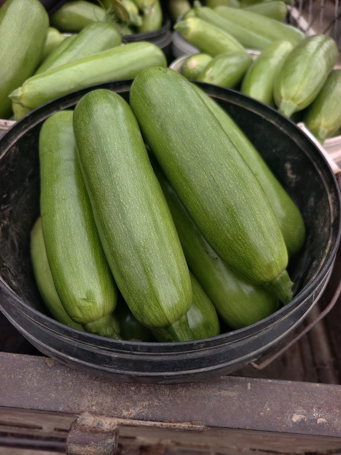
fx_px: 302
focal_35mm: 23
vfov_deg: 73.9
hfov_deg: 58.9
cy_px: 228
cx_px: 170
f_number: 1.75
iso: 50
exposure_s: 1/112
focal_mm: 8.67
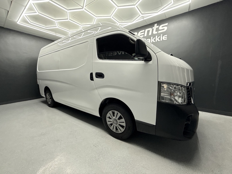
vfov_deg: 85.7
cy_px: 87
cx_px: 116
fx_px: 94
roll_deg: +0.2
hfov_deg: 102.1
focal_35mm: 14
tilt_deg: -7.8
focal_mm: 2.22
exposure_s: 1/100
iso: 200
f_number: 2.2
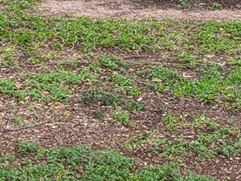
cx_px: 162
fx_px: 1253
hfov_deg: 11.0
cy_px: -235
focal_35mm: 180
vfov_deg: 7.7
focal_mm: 5.4
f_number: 1.8
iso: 40
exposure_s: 1/120
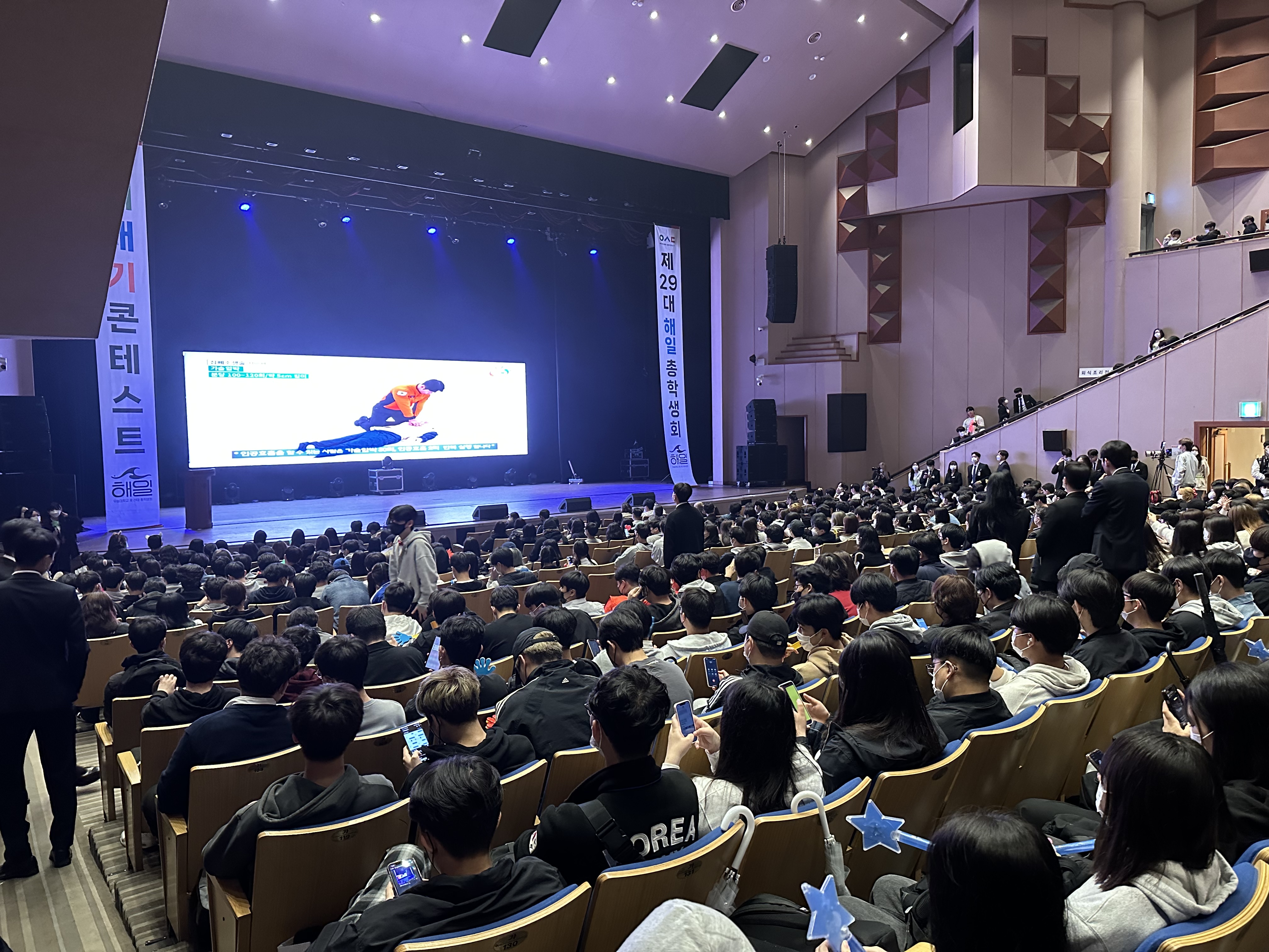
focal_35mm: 24
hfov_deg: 71.6
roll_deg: +1.1
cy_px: 476
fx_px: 880
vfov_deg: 56.8
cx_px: 634
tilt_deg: -5.3
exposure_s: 1/49
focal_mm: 6.86
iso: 800
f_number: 1.78
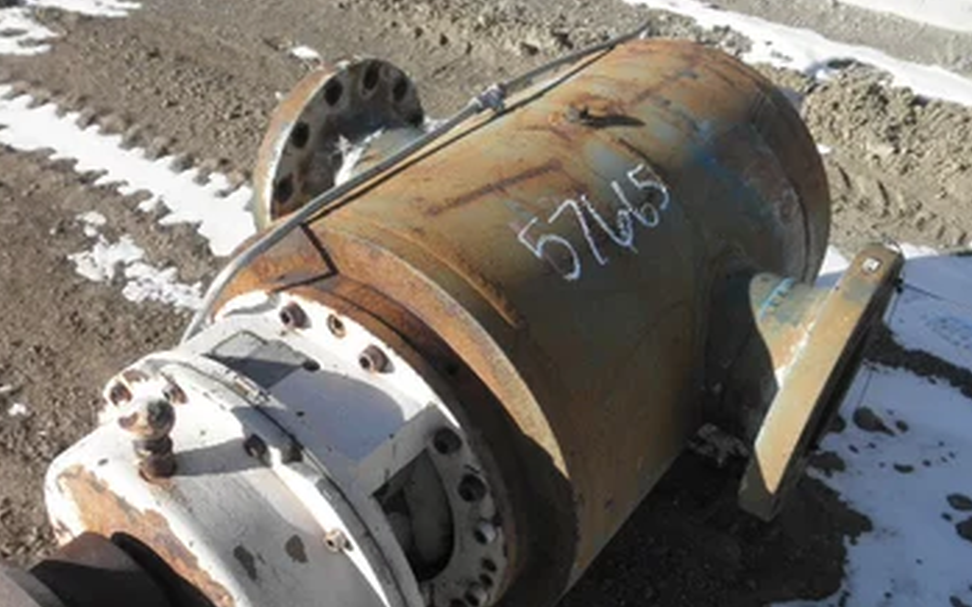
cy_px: 407
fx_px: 901
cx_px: 460
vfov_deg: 36.9
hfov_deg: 56.7
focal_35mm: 34
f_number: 8.5
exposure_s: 1/80
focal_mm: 5
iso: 64
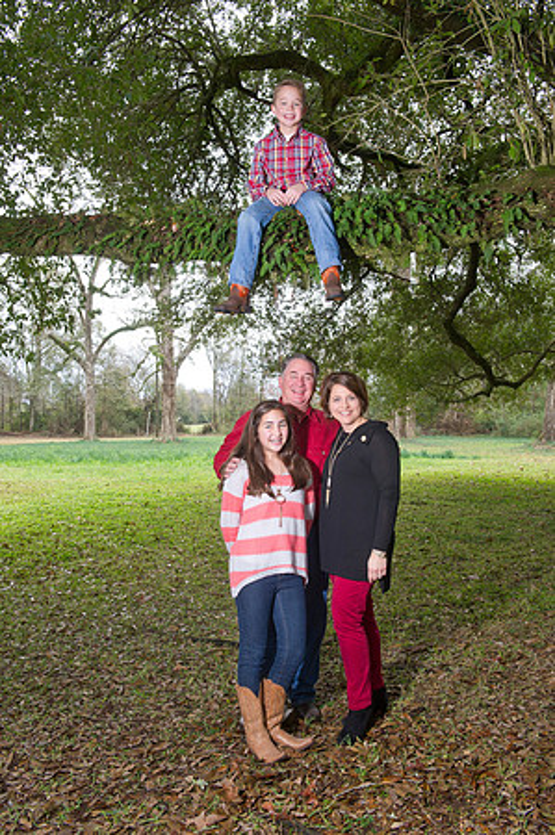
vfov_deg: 54.5
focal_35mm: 35
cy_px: 418
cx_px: 278
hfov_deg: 37.8
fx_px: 811
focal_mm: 35
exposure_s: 1/100
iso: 800
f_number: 7.1
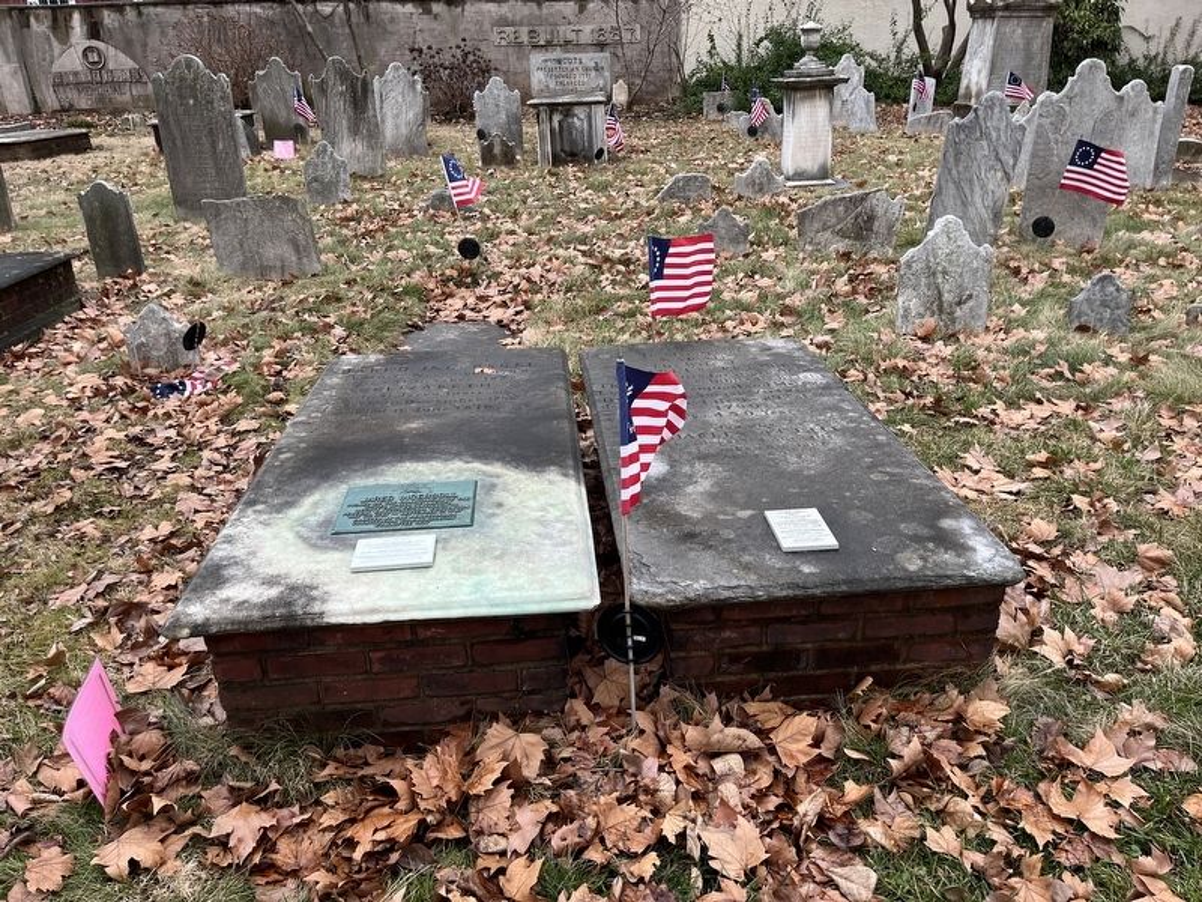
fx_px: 903
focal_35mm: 26
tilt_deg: -18.0
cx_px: 601
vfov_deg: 53.1
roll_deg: -1.4
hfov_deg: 67.3
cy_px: 451
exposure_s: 1/212
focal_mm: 5.1
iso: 40
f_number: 1.6
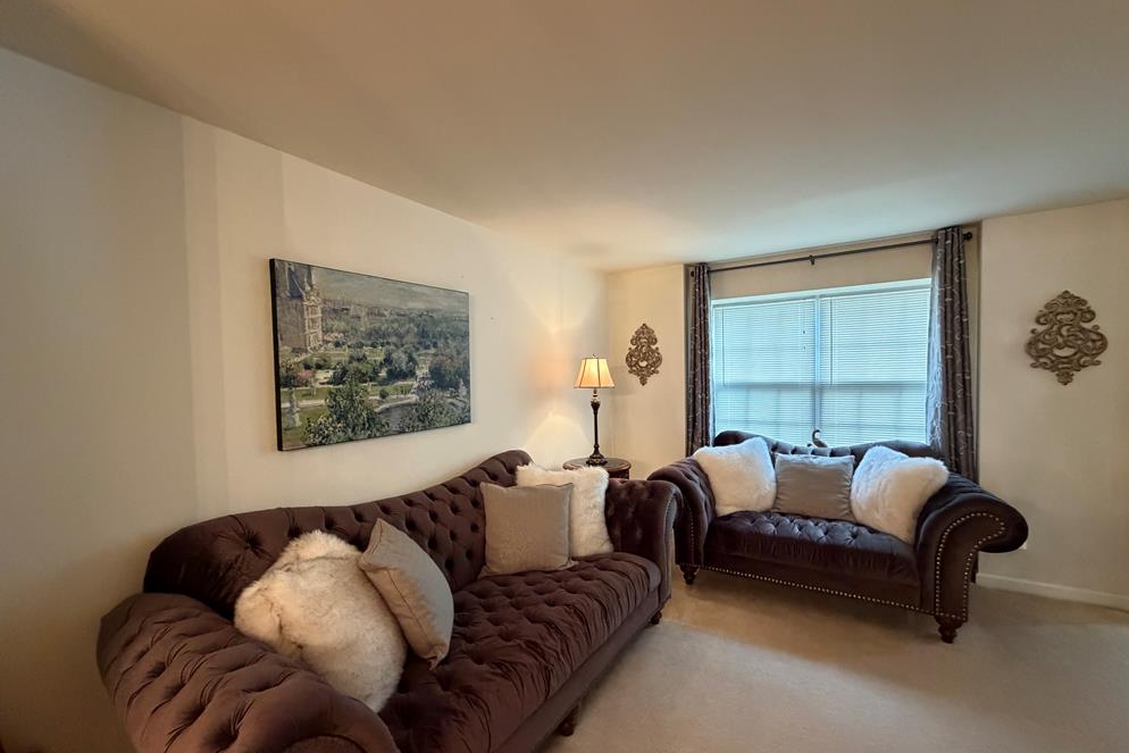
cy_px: 390
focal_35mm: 15
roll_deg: +1.4
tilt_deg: -2.1
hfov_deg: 100.4
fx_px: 470
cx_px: 572
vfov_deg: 77.3
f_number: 2.2
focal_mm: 2.22
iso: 800
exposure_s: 1/60
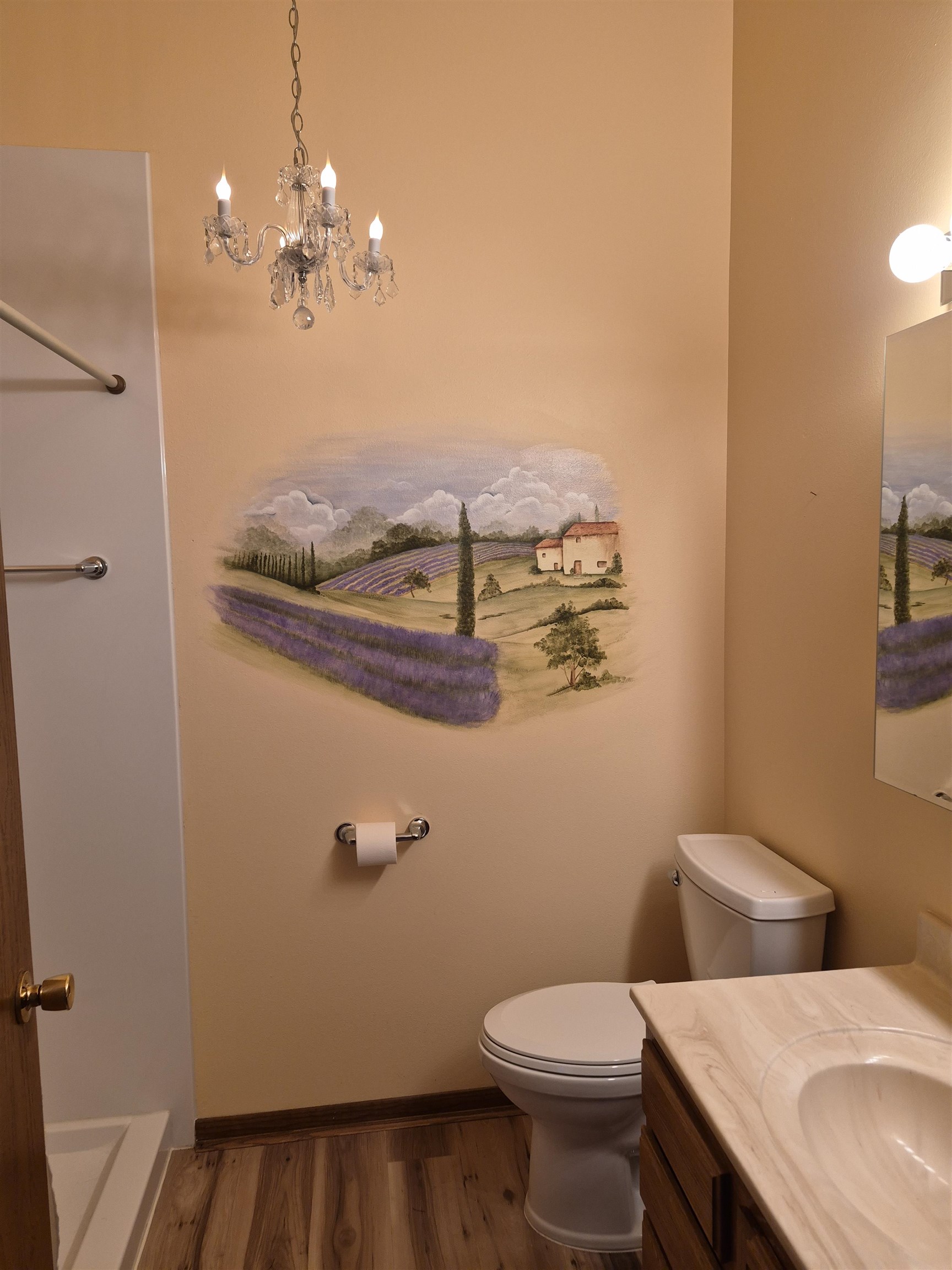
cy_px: 635
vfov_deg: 73.9
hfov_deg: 58.9
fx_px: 843
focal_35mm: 23
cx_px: 476
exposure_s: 1/120
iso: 160
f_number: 1.8
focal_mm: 5.4
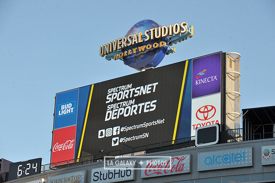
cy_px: 92
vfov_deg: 12.4
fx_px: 840
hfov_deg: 18.6
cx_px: 138
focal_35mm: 110
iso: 200
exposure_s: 1/320
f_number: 9
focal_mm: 110
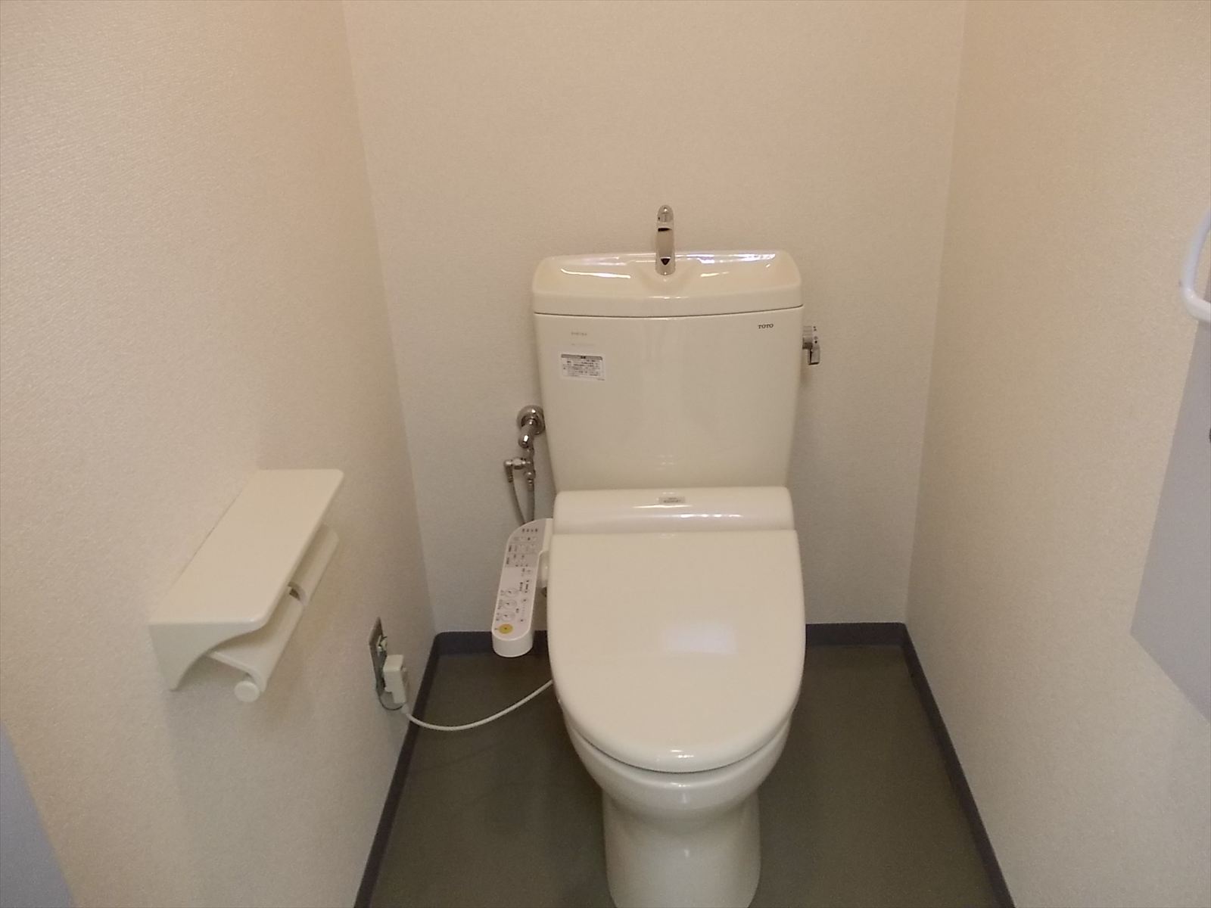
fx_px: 980
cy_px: 454
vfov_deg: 49.7
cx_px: 606
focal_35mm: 28
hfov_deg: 63.4
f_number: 2.7
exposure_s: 1/25
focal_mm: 4
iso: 180
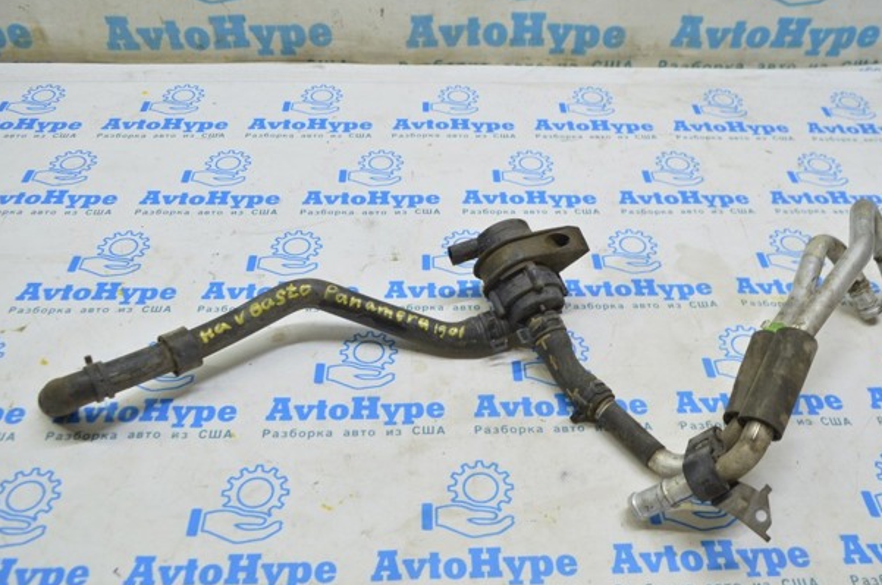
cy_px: 301
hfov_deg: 56.5
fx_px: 820
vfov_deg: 39.3
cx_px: 467
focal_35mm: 34
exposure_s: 1/20
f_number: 5.6
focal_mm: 21
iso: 400
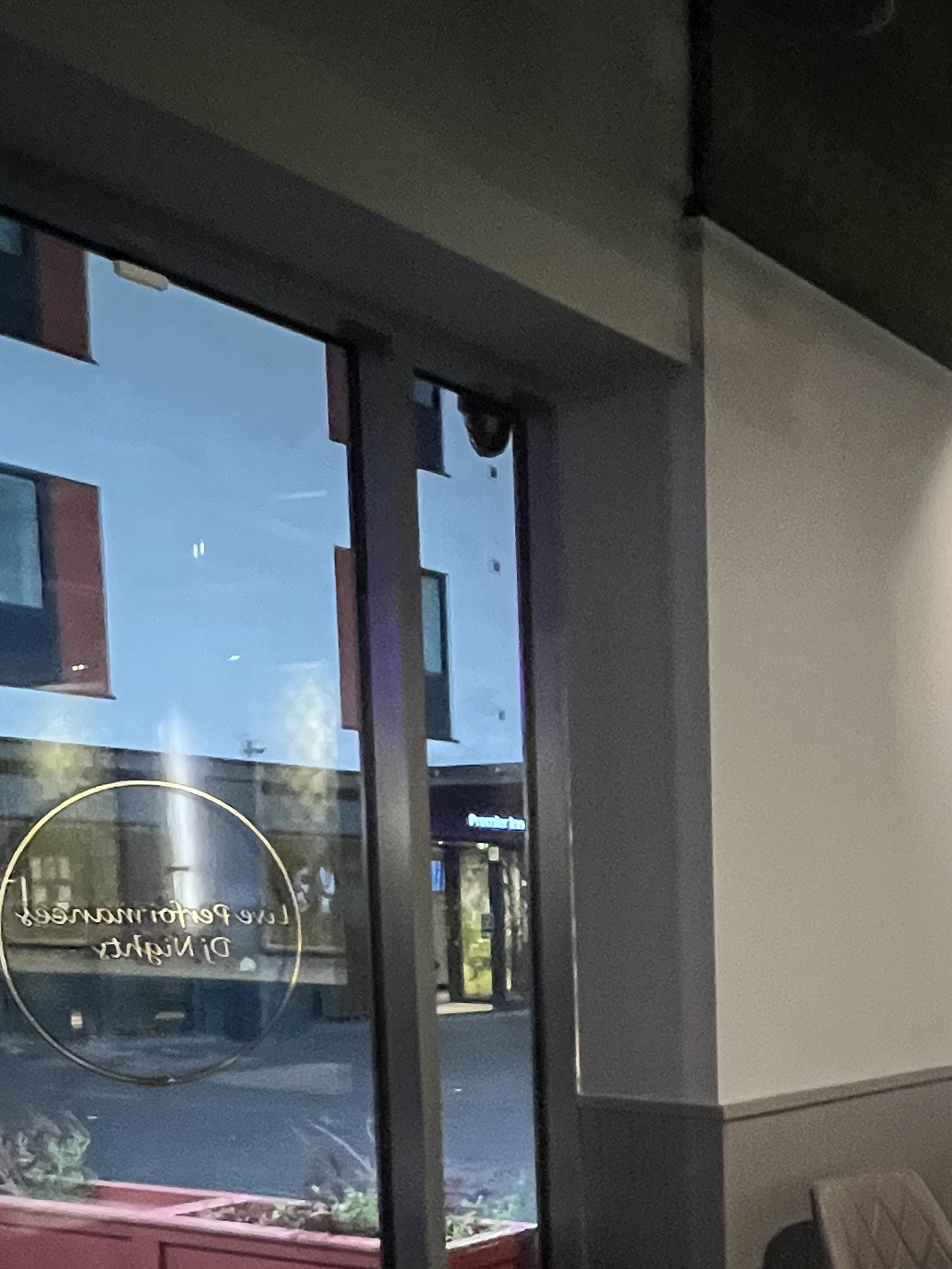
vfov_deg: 45.8
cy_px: 1059
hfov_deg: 31.4
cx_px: 1151
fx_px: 1393
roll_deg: +0.6
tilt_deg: -6.4
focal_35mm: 38
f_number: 1.8
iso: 640
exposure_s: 1/60
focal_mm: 1.57
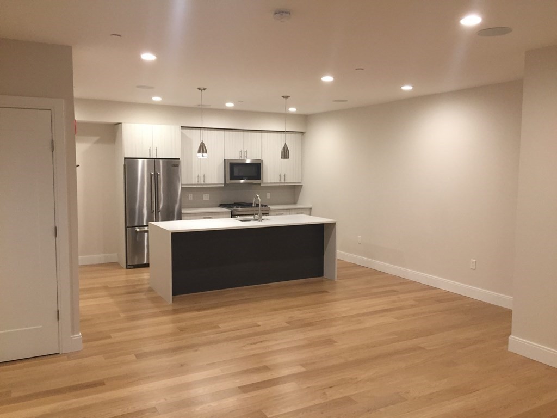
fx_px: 467
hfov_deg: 61.7
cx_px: 278
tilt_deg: -5.0
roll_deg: -0.8
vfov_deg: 48.2
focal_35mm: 29
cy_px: 209
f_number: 2.2
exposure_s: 1/30
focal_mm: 4.15
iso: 125
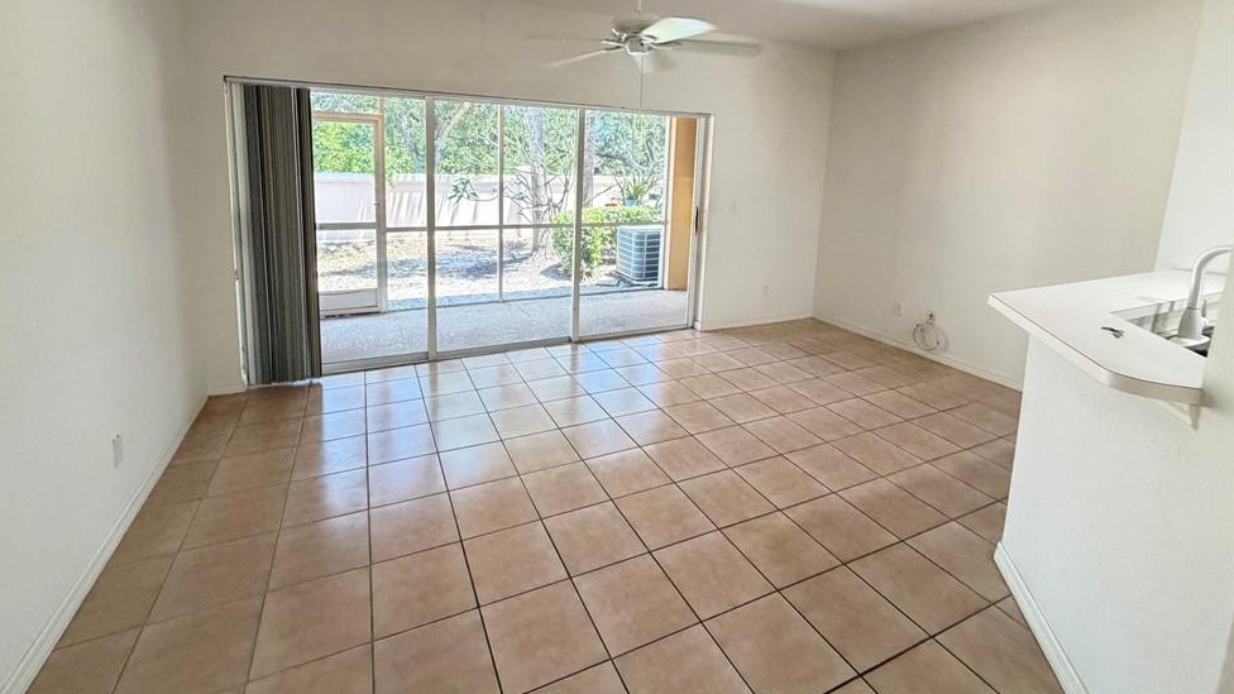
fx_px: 524
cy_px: 228
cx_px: 590
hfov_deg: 99.3
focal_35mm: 16
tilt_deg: -7.2
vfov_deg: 65.2
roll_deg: -0.9
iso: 400
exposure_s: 1/60
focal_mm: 2.22
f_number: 2.2
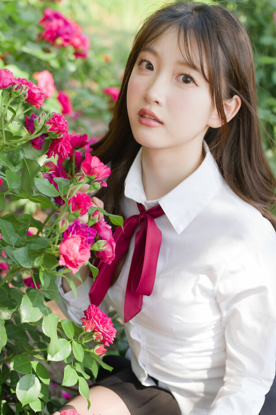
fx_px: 874
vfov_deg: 26.6
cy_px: 215
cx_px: 182
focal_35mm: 76
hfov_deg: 17.9
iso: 100
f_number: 2.8
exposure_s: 1/250
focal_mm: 45
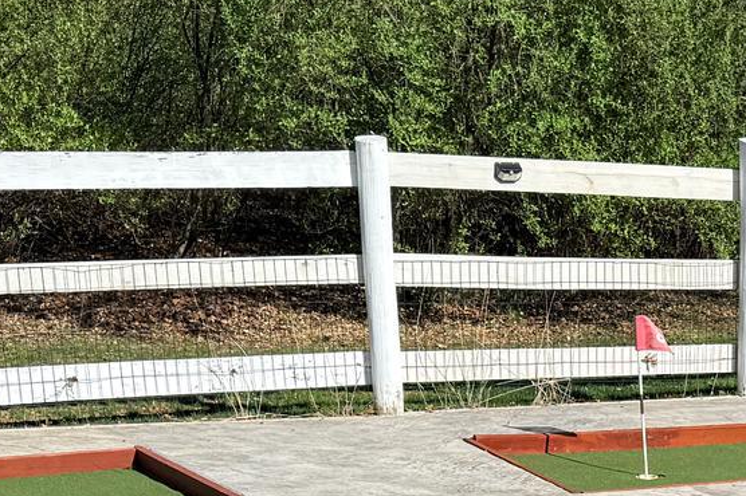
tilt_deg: -20.9
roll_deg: -0.9
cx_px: 801
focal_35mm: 92
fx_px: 1905
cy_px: 778
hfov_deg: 21.1
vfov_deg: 13.8
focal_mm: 6.76
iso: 80
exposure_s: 1/5714
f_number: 1.78
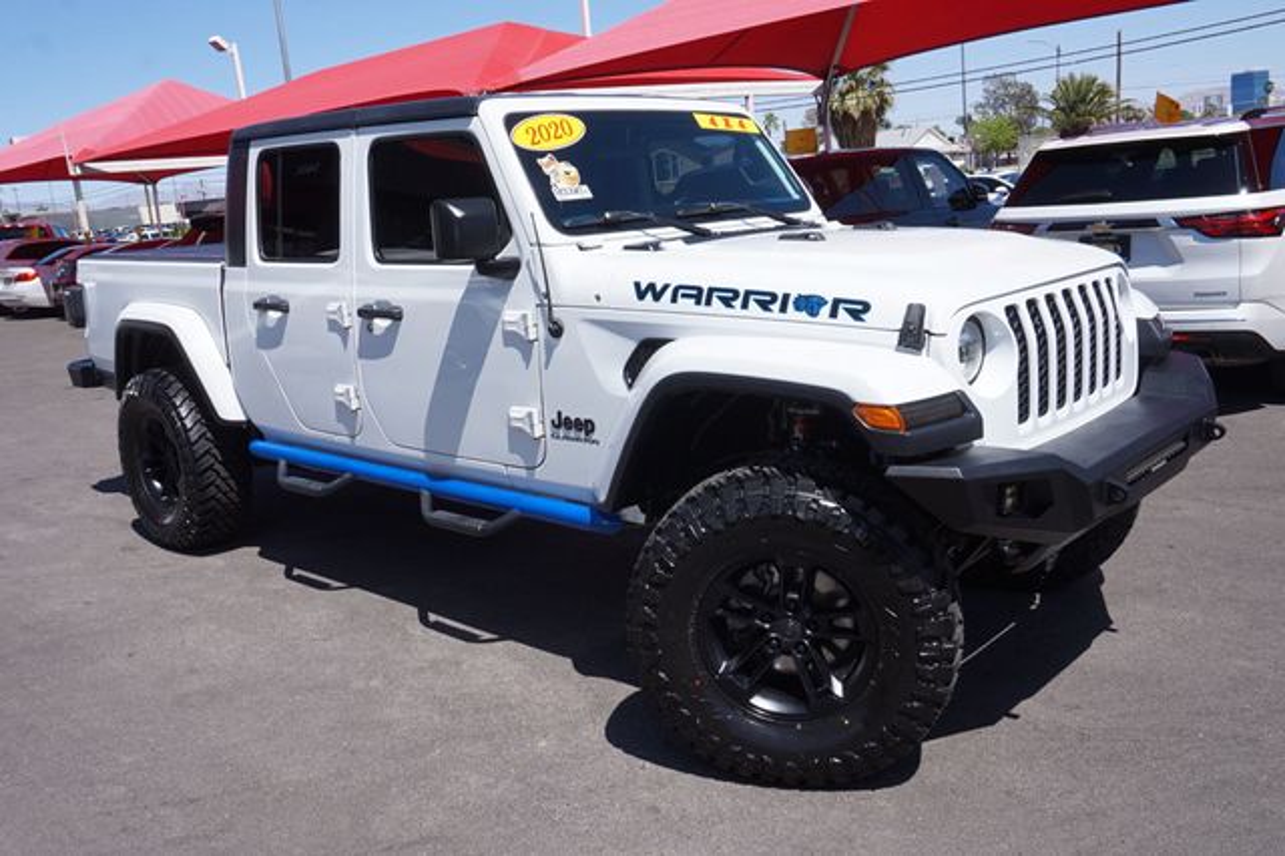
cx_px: 642
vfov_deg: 41.7
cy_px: 428
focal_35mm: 32
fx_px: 1124
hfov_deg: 59.5
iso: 100
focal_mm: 21
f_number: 11
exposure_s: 1/160
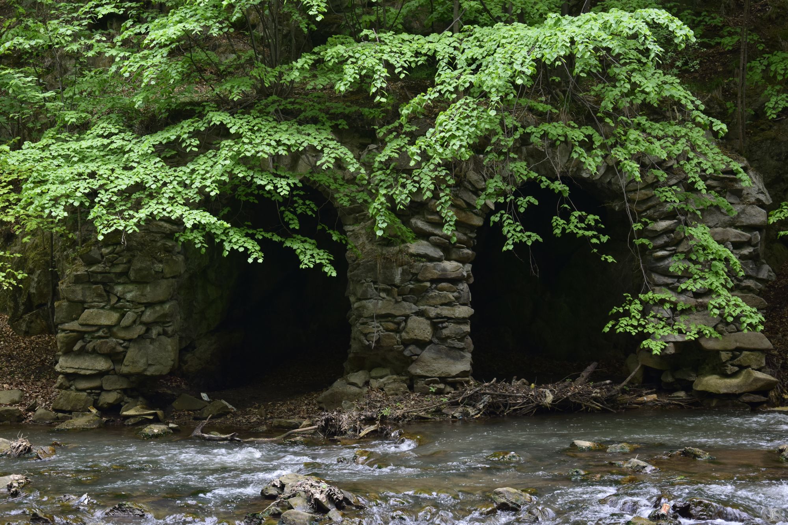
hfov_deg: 29.9
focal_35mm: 68
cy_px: 262
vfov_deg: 20.2
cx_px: 394
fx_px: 1477
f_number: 6.3
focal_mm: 45
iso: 100
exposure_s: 1/50
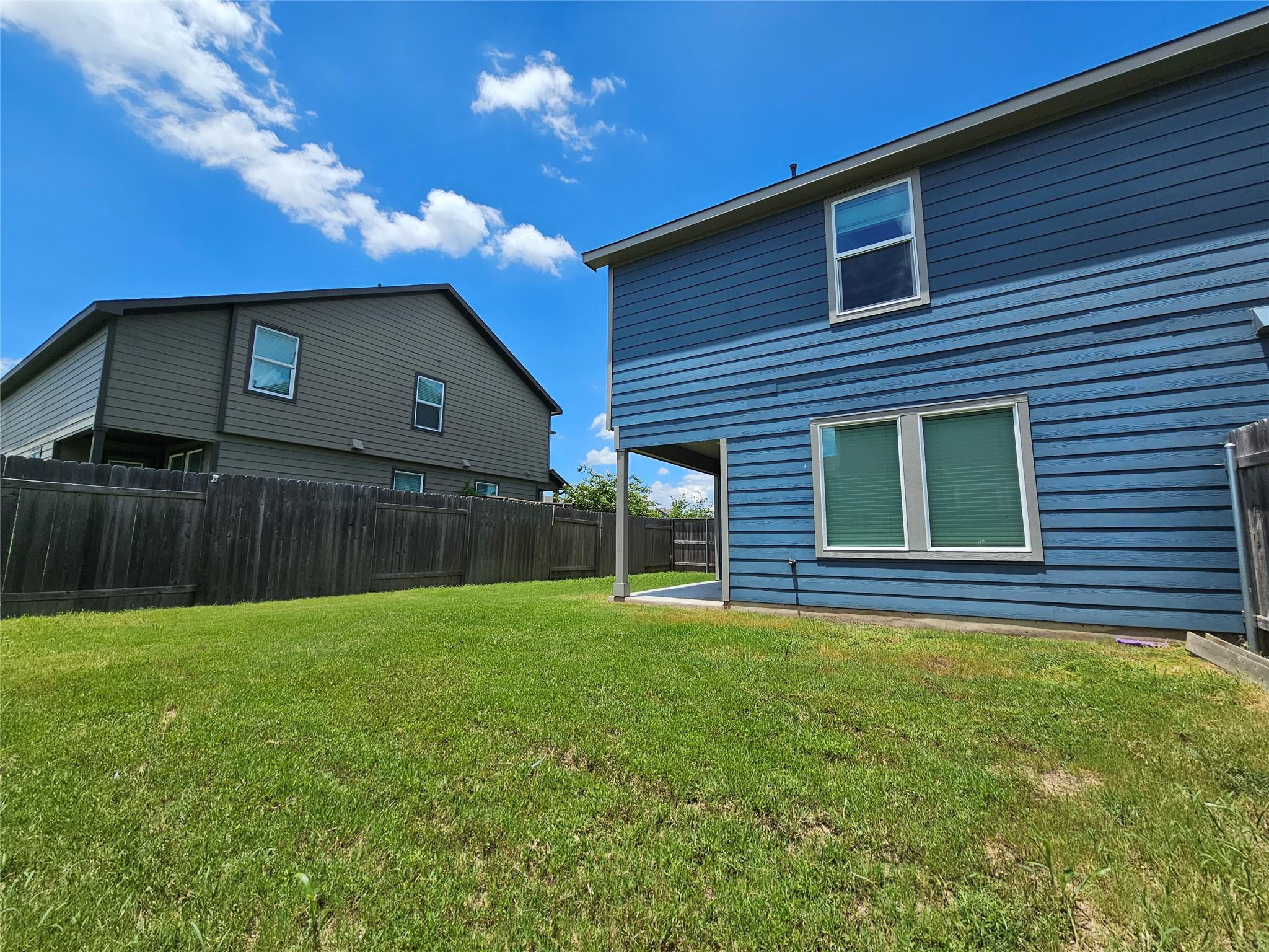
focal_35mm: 13
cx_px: 634
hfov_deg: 106.2
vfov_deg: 89.9
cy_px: 476
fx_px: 477
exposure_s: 1/2378
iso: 50
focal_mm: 2.2
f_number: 2.2
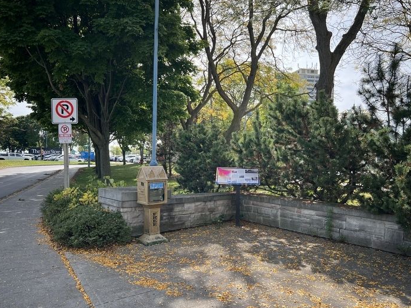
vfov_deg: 46.8
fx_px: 356
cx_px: 221
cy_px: 166
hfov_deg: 59.9
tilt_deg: -2.0
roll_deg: -0.4
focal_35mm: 30
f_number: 1.5
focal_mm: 5.7
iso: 50
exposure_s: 1/1009
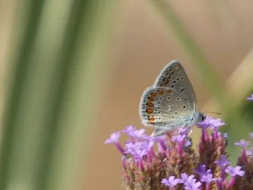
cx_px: 191
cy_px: 148
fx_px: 11833
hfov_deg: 1.2
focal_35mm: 1619
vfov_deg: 0.9
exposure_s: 1/125
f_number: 5.6
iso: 100
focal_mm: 185
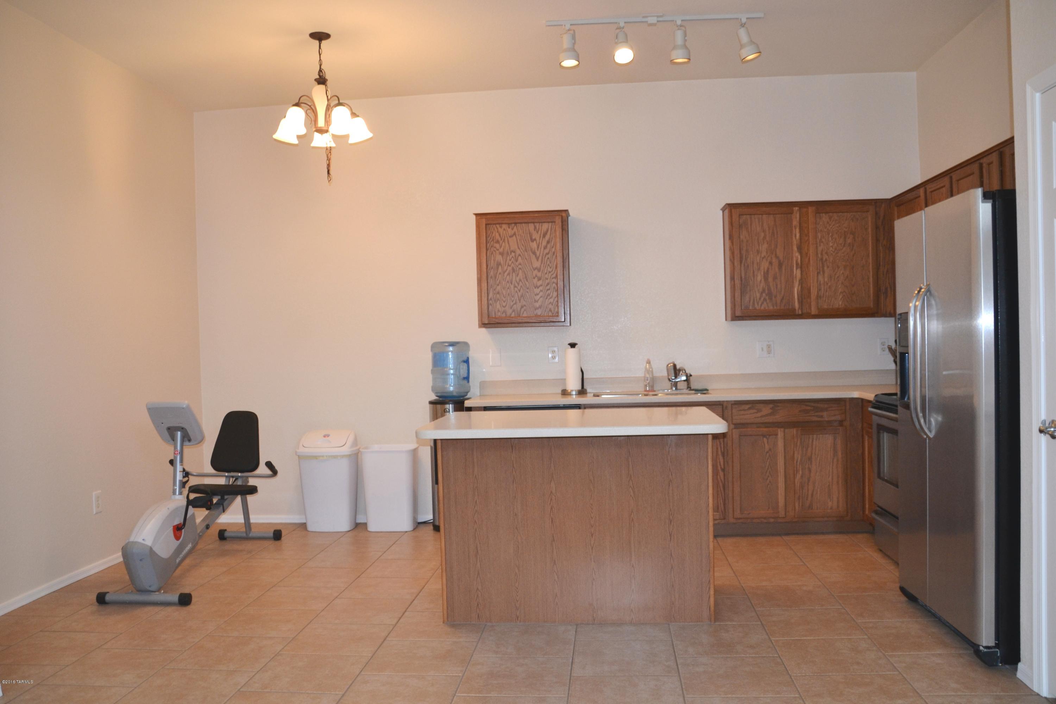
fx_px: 880
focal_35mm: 30
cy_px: 352
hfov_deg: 61.9
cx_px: 528
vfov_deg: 43.6
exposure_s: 1/125
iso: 400
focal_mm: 20
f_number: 4
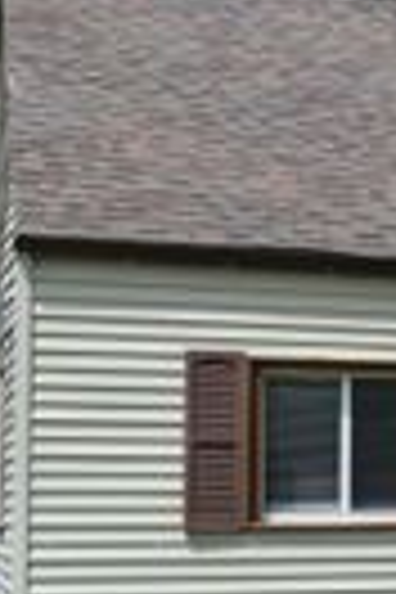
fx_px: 1683
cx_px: 846
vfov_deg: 19.9
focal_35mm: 102
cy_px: 416
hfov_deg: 11.7
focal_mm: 18
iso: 200
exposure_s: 1/320
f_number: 9
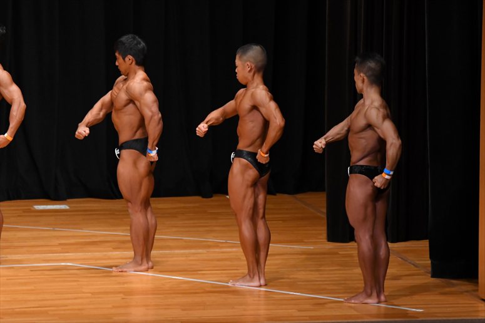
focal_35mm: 270
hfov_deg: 7.6
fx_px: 3636
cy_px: 162
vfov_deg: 5.1
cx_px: 242
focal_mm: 180
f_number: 5.6
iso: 4000
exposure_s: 1/400
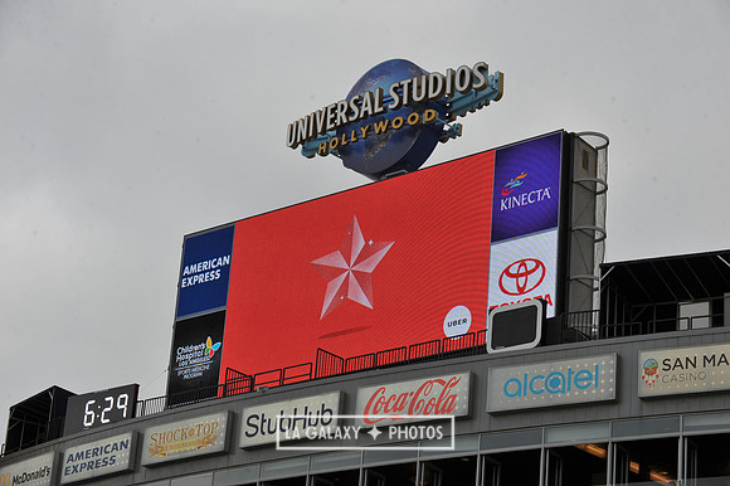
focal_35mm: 95
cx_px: 365
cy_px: 243
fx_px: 1925
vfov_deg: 14.4
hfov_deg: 21.5
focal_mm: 95
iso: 400
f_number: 9
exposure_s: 1/200
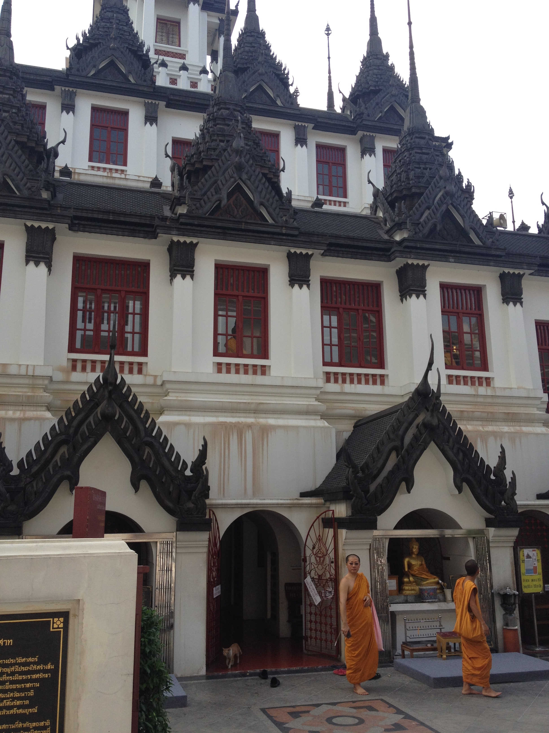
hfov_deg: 40.7
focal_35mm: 35
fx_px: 740
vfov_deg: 52.6
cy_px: 366
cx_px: 274
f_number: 2.4
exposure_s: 1/456
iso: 64
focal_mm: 4.28
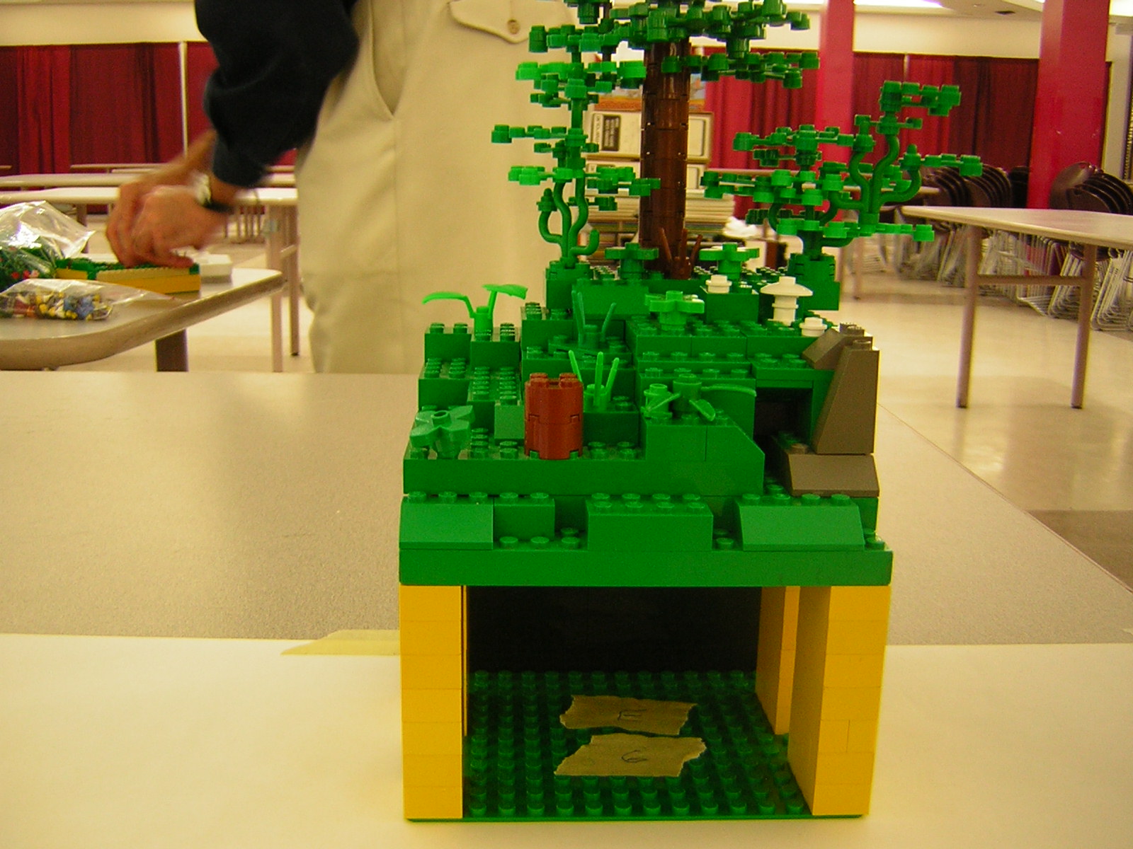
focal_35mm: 36
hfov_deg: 51.4
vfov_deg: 39.7
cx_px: 566
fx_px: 1178
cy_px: 424
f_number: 2.6
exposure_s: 1/5.6
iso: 65
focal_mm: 4.7
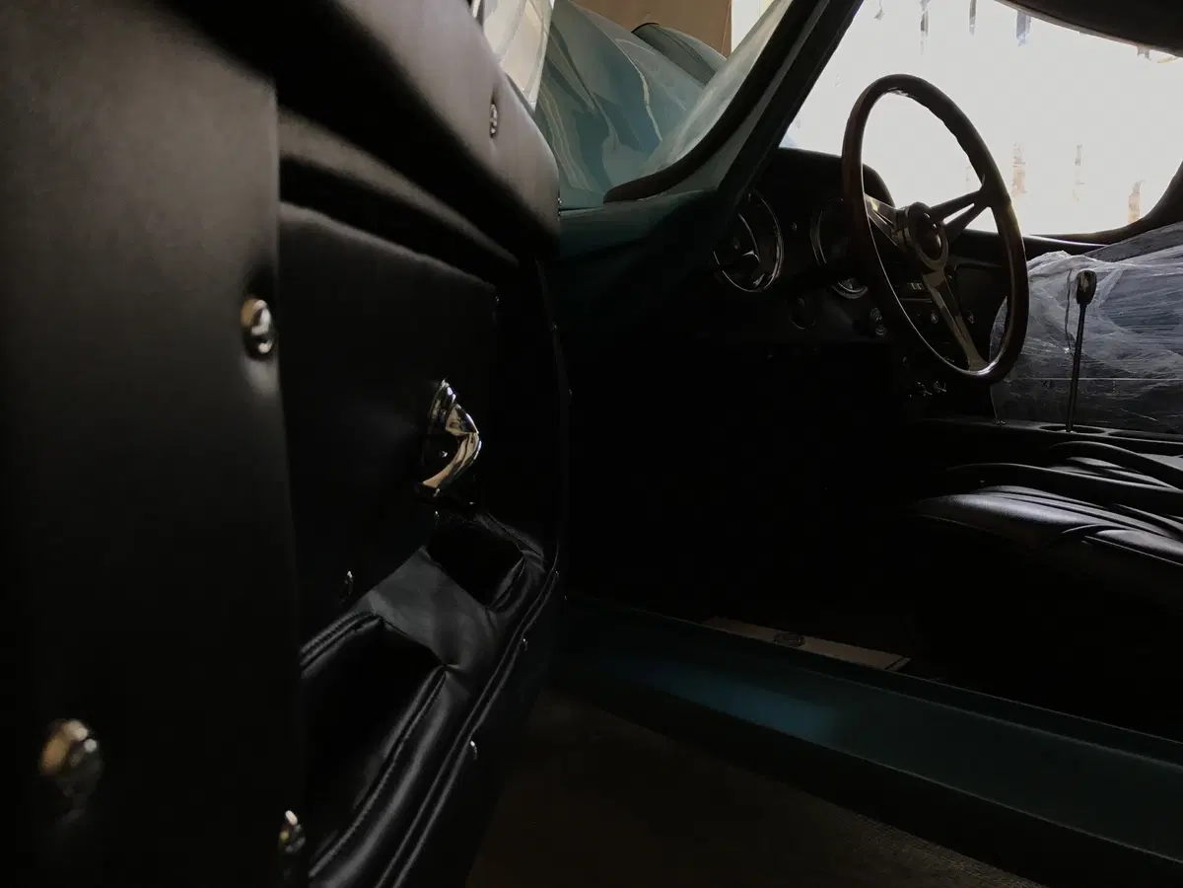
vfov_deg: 49.7
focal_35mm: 28
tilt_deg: -3.2
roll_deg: +0.7
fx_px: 957
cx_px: 592
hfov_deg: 63.4
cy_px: 444
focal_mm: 3.99
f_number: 1.8
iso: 40
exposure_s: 1/100
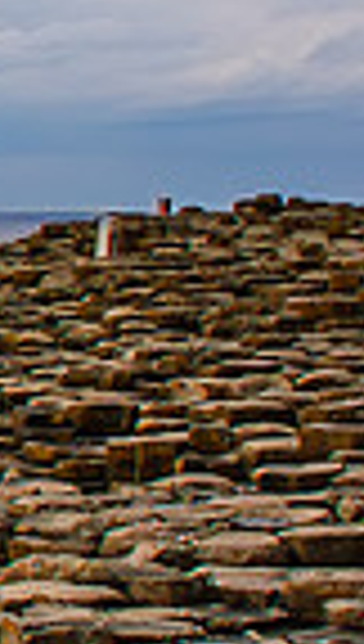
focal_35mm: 132
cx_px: -759
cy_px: 208
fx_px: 2253
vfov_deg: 16.2
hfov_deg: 7.9
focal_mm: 18
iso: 500
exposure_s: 1/400
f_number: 18
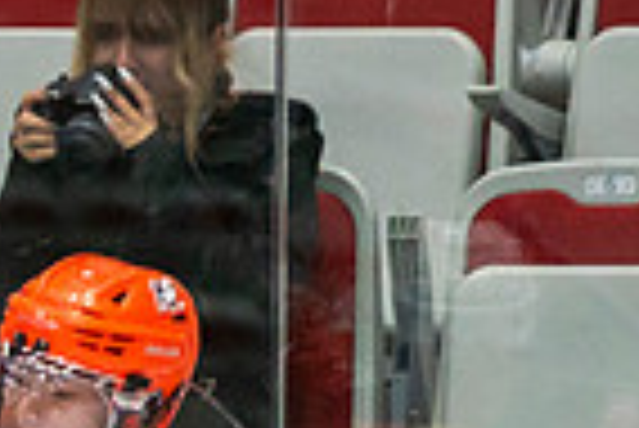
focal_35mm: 1388
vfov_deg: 1.0
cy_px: 1089
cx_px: -40
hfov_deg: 1.5
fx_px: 24662
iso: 1250
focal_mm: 200
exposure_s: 1/640
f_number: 2.8
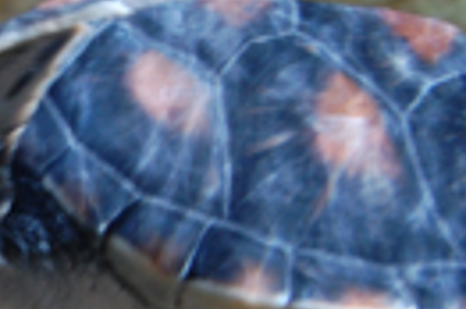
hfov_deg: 14.3
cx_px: -213
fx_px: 1745
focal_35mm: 135
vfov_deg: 10.1
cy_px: 245
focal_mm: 24
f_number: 5.6
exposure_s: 1/20
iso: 800
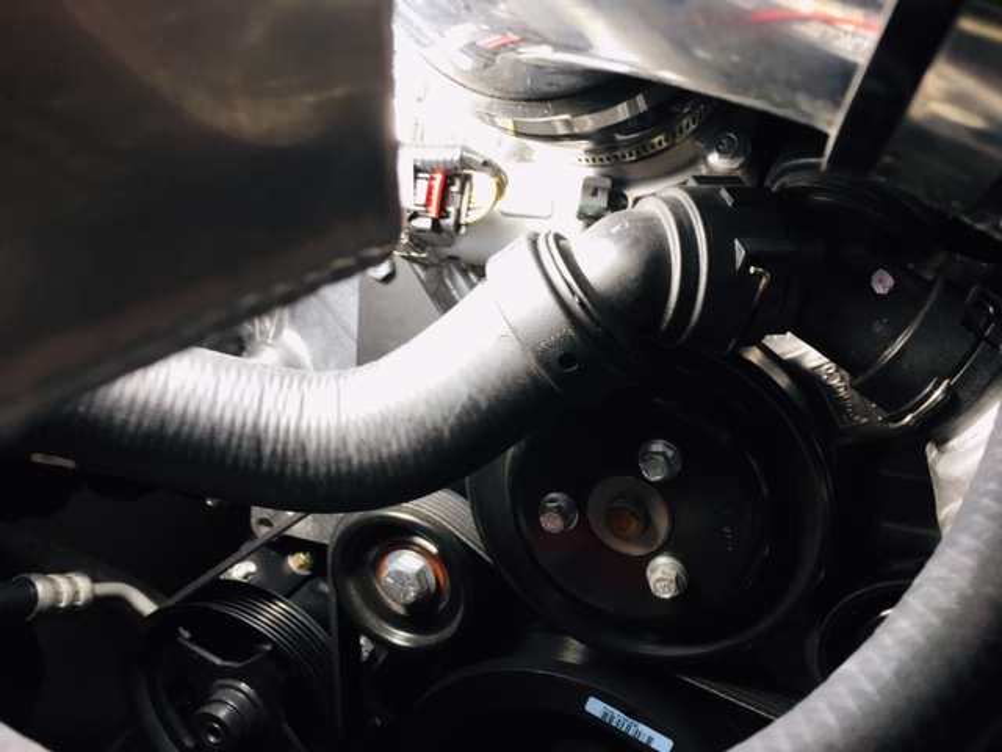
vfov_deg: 48.2
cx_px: 501
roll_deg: -0.5
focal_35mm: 29
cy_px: 376
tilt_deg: -19.4
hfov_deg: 61.7
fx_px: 839
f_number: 2.2
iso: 80
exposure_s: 1/30
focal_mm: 4.15
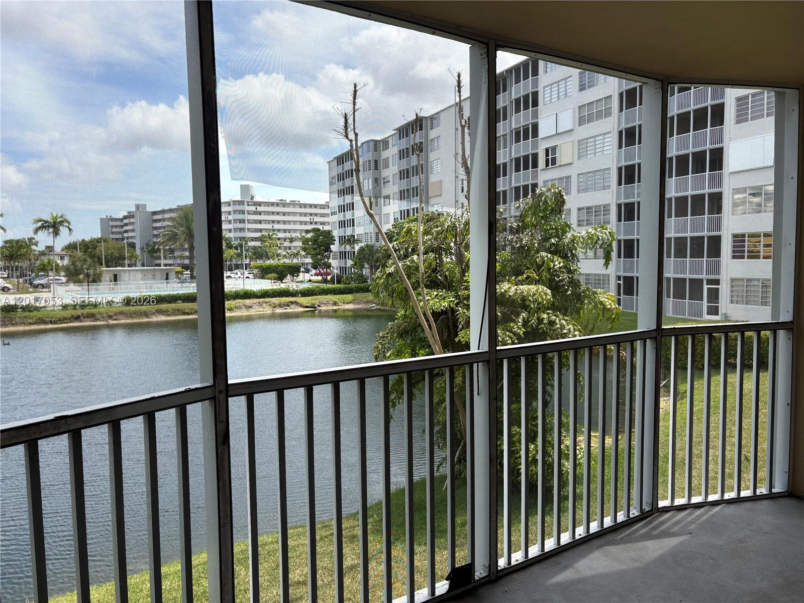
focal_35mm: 26
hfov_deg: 67.3
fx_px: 604
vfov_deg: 53.1
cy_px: 302
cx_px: 402
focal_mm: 5.96
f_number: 1.6
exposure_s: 1/1517
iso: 50
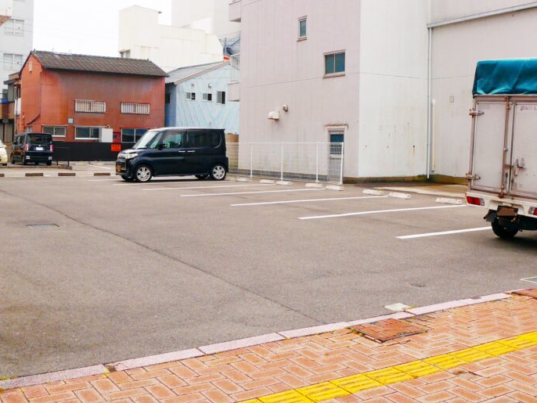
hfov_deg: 44.4
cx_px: 341
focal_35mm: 42
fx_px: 652
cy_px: 134
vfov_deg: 34.1
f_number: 7.1
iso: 200
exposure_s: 1/400
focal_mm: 12
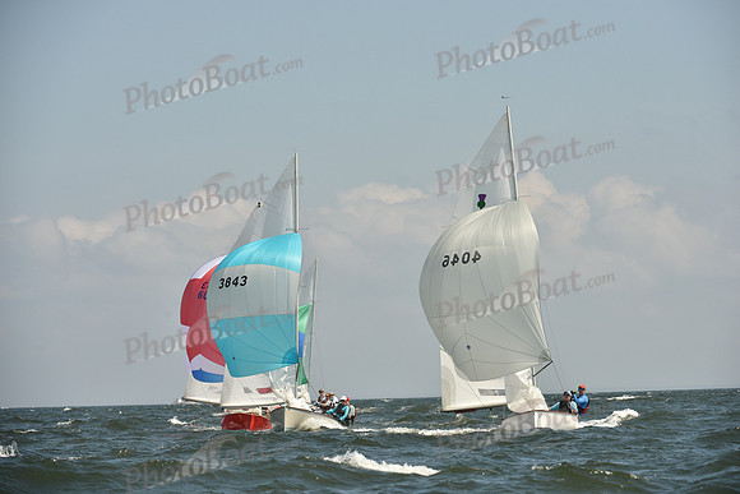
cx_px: 370
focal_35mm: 210
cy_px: 247
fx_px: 4317
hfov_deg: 9.8
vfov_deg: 6.5
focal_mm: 210
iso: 250
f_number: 7.1
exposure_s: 1/1250
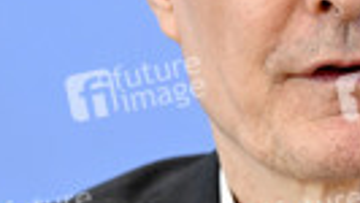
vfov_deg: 2.0
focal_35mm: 622
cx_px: 334
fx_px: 5941
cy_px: 22
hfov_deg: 3.5
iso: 3200
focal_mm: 175
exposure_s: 1/800
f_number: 4.5
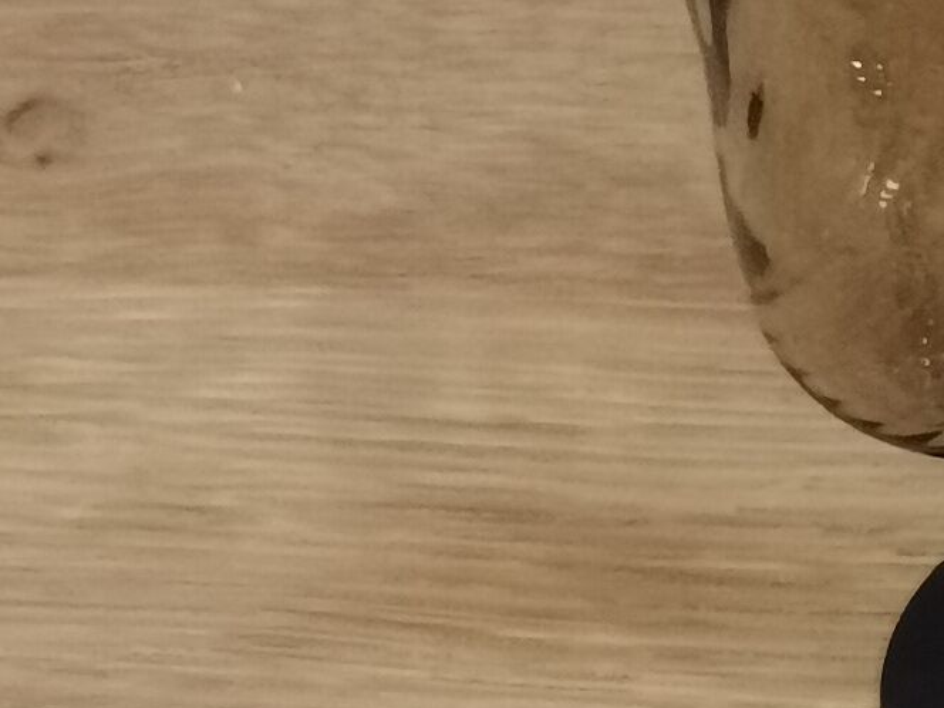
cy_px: 1113
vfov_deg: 6.6
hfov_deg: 8.3
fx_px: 6054
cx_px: 2172
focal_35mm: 222
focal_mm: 6.71
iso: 160
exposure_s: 1/100
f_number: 1.9
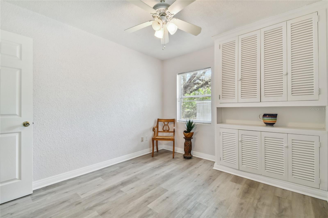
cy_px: 109
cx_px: 164
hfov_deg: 100.4
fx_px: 137
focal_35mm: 15
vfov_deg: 77.3
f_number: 6.3
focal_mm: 10
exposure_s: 1/13
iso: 100
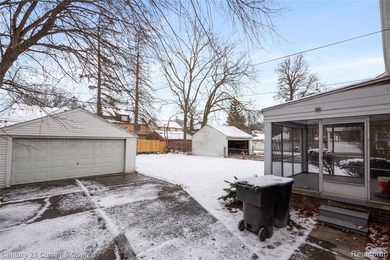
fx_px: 162
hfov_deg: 100.4
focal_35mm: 15
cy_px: 130
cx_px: 195
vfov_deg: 77.3
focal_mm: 10
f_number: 11
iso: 100
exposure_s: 1/15
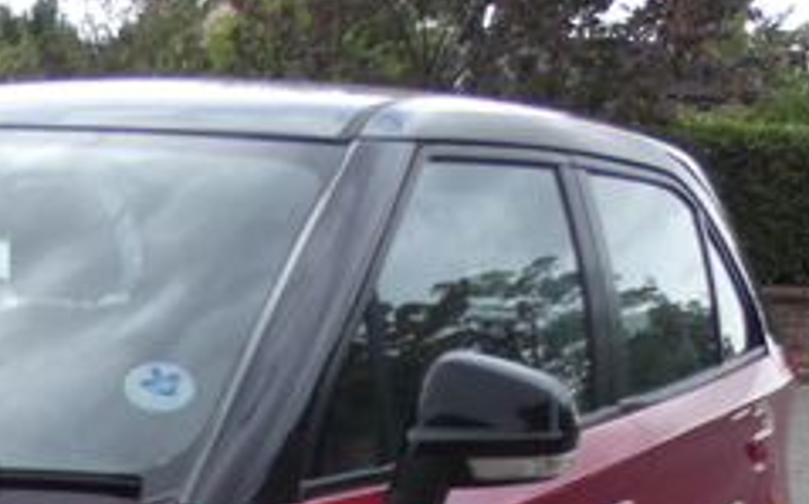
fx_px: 1564
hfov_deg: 25.8
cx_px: -173
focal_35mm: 71
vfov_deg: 16.6
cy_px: 758
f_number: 2.8
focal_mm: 3.6
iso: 80
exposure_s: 1/640
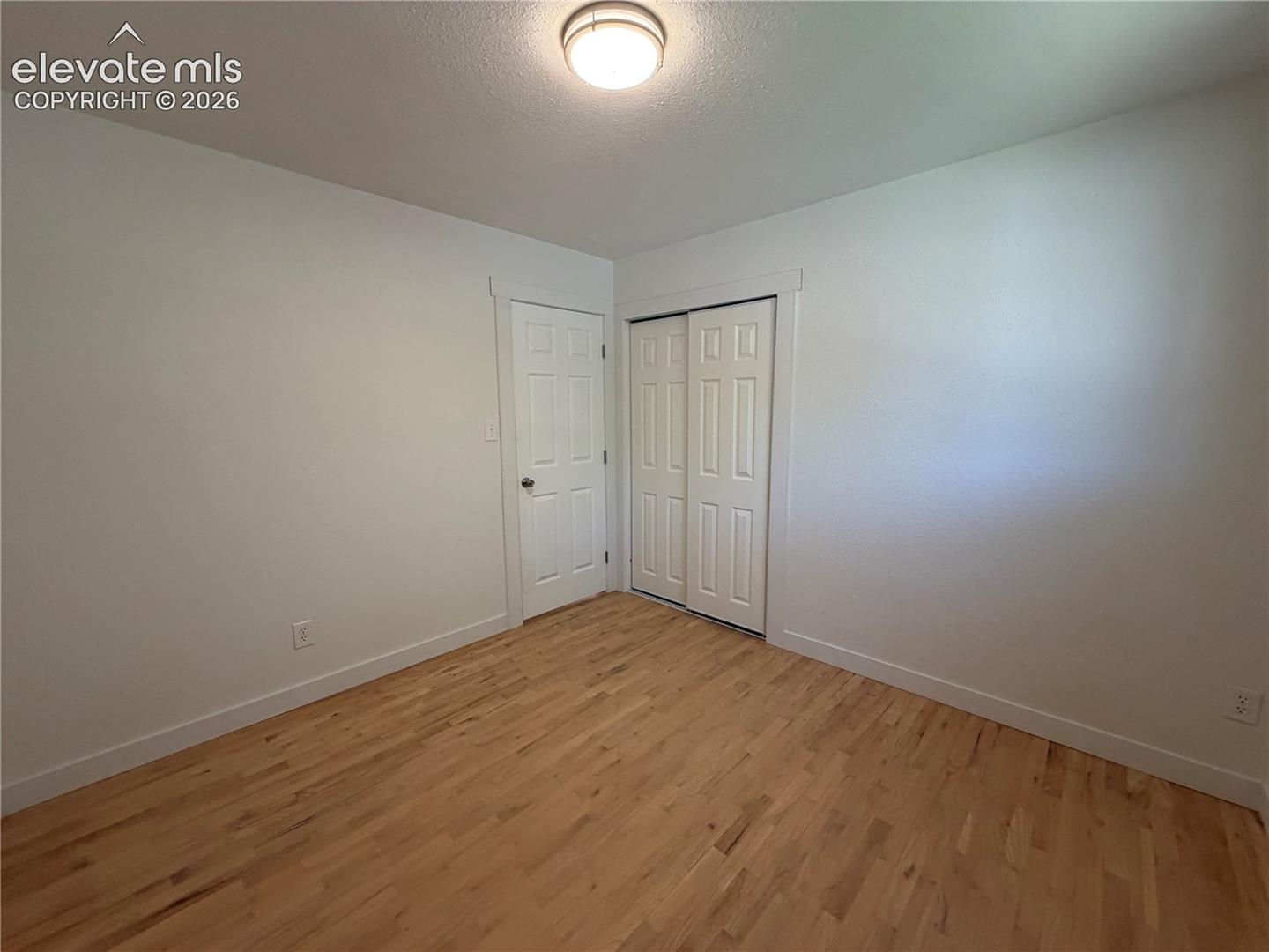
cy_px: 476
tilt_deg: -6.7
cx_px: 634
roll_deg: +0.6
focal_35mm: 14
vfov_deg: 85.7
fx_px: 513
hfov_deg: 102.1
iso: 250
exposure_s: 1/120
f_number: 2.2
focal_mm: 2.22
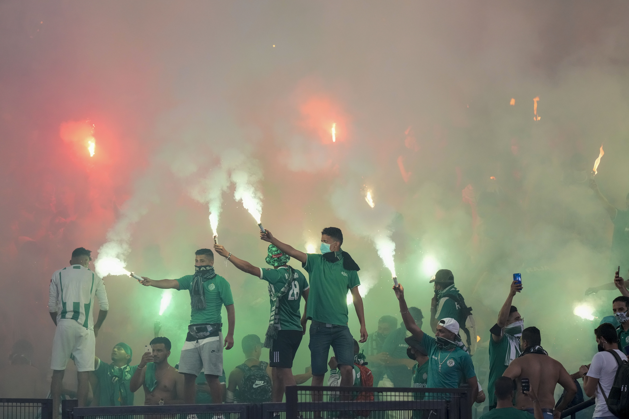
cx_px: 314
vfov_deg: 3.4
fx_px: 6988
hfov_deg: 5.2
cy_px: 210
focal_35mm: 400
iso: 4000
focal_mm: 400
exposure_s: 1/2000
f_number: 4
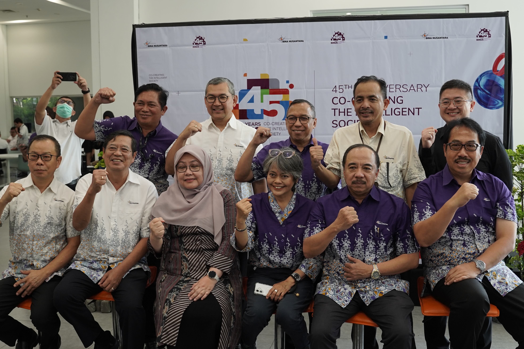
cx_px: 262
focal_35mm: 42
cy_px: 174
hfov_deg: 46.4
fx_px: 611
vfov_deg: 31.9
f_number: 4
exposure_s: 1/100
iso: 400
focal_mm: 28
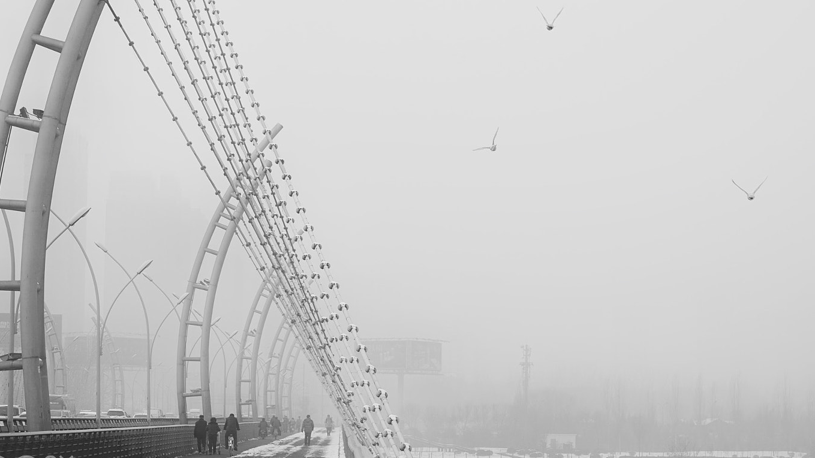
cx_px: 404
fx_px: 2398
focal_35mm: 111
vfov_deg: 10.9
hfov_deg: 19.3
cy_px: 228
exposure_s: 1/400
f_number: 6.3
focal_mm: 90
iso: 100
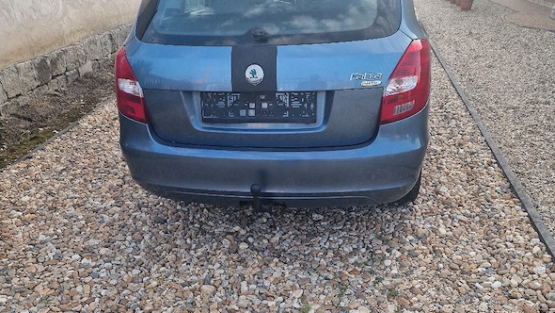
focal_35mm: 34
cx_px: 281
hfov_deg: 58.0
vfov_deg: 33.8
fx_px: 500
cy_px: 245
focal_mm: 6.4
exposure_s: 1/182
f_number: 1.8
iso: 50
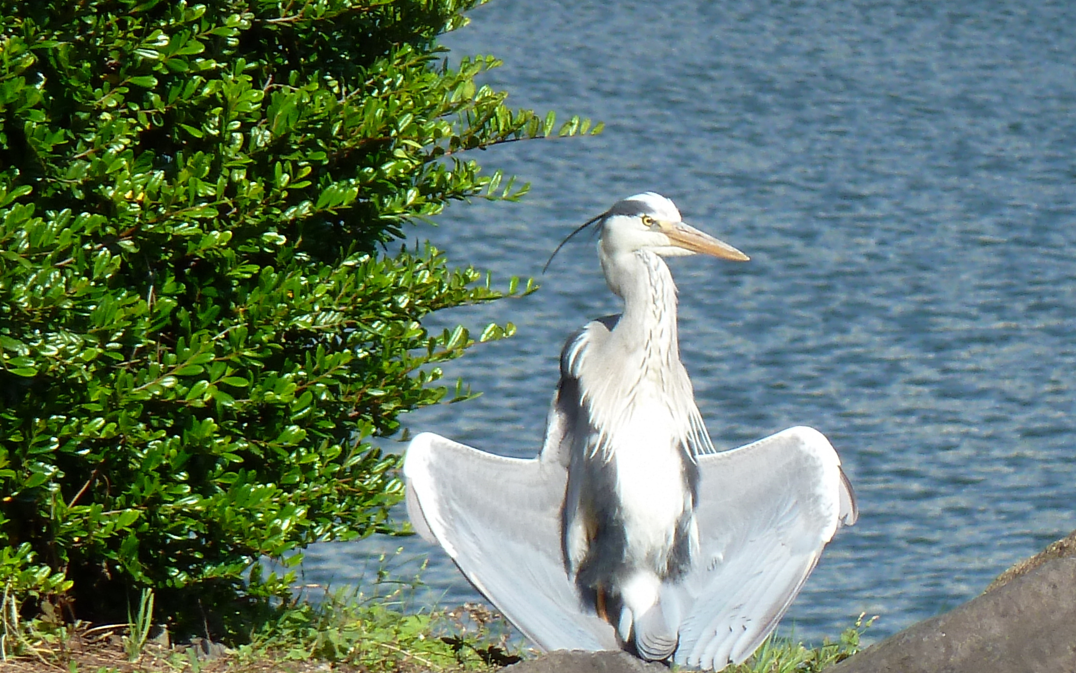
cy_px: 411
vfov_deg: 1.7
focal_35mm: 765
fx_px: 22434
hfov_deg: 2.7
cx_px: 654
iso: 80
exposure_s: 1/250
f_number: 4.9
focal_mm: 49.2
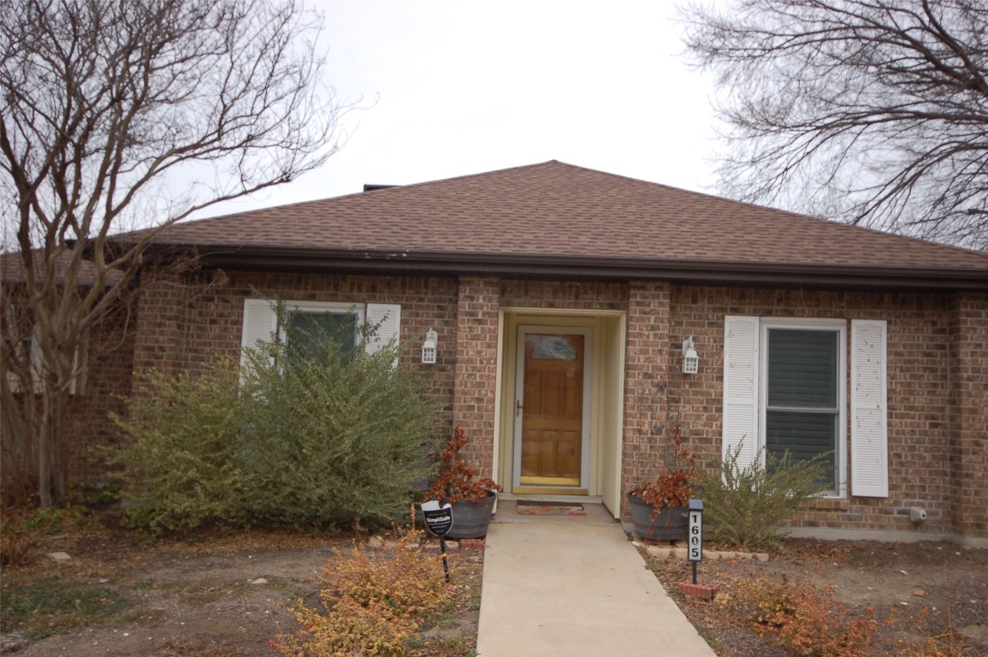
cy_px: 328
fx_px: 823
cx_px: 494
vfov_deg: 43.5
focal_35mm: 30
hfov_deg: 62.0
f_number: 8
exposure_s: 1/250
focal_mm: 20
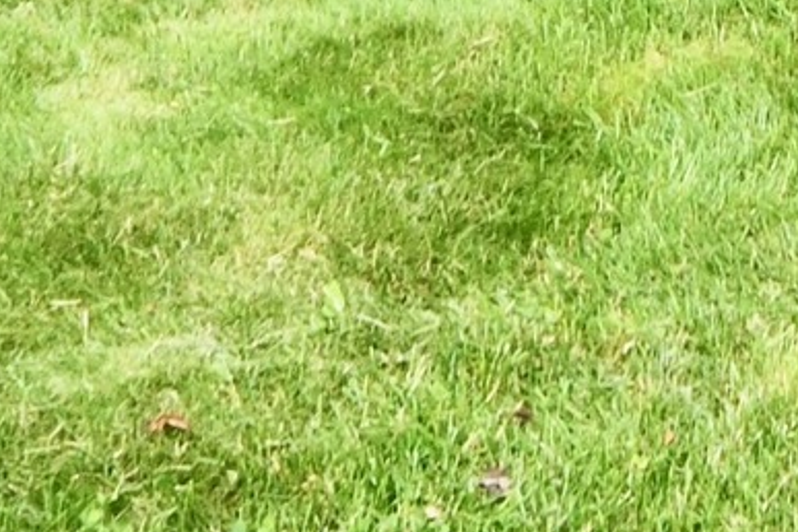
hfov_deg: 18.0
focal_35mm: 111
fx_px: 2460
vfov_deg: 8.3
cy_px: -1454
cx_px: 786
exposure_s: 1/400
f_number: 10
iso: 640
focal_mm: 14
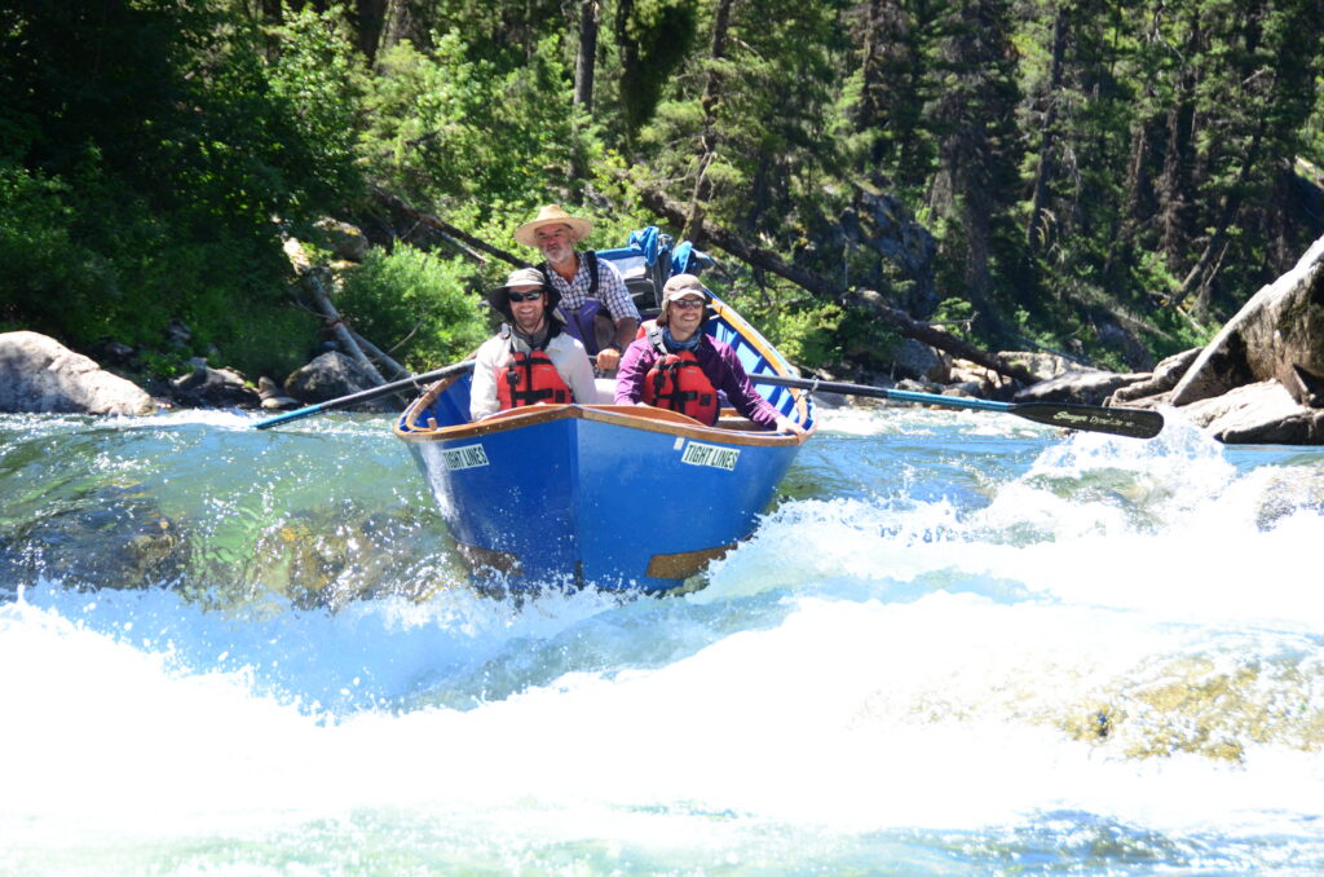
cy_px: 438
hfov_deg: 19.5
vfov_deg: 13.0
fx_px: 3853
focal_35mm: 105
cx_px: 662
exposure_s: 1/800
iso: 800
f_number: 5.6
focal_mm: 70
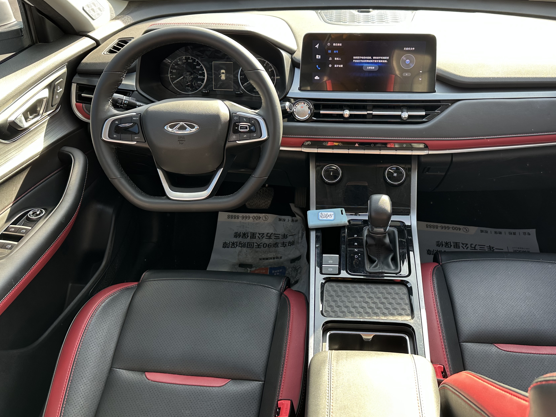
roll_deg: +0.0
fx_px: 466
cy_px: 175
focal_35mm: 29
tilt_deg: -34.6
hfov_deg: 61.4
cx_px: 318
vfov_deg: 48.0
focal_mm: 6.86
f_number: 1.78
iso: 64
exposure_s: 1/121
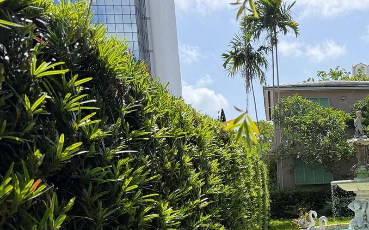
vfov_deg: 24.0
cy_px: 242
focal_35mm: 51
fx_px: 513
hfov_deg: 36.3
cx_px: 354
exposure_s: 1/2907
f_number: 1.78
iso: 100
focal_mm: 6.76
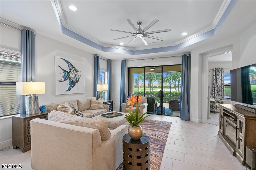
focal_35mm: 16
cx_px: 128
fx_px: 114
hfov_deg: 96.7
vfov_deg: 73.7
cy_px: 85
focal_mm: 16
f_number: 8
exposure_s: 1/25
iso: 400
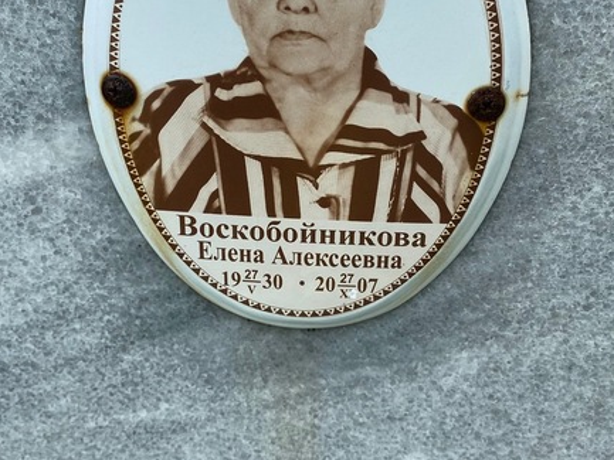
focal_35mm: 48
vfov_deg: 29.6
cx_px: 309
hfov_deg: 39.6
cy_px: 96
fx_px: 852
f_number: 1.8
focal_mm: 4.25
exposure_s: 1/1043
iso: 32
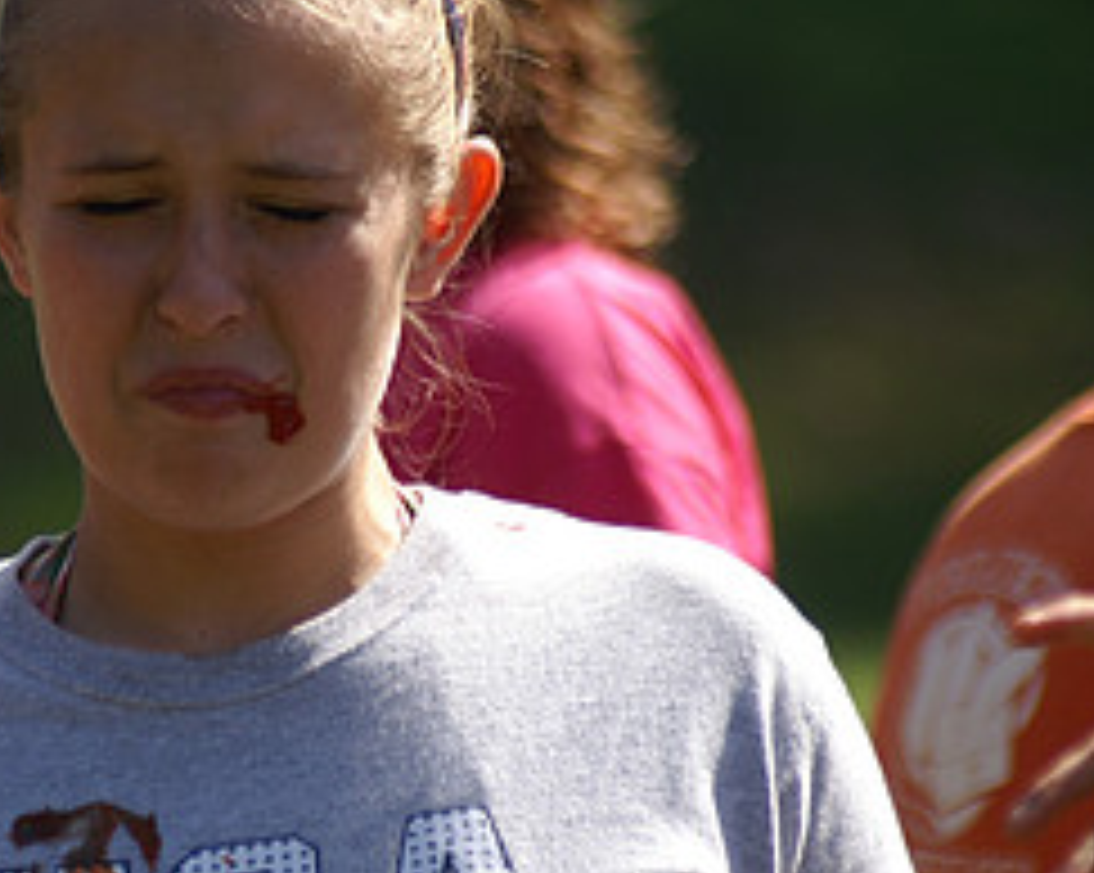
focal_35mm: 673
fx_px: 21773
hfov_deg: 2.9
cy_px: 454
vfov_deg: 2.3
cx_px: 266
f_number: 5
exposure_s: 1/500
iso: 100
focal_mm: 200
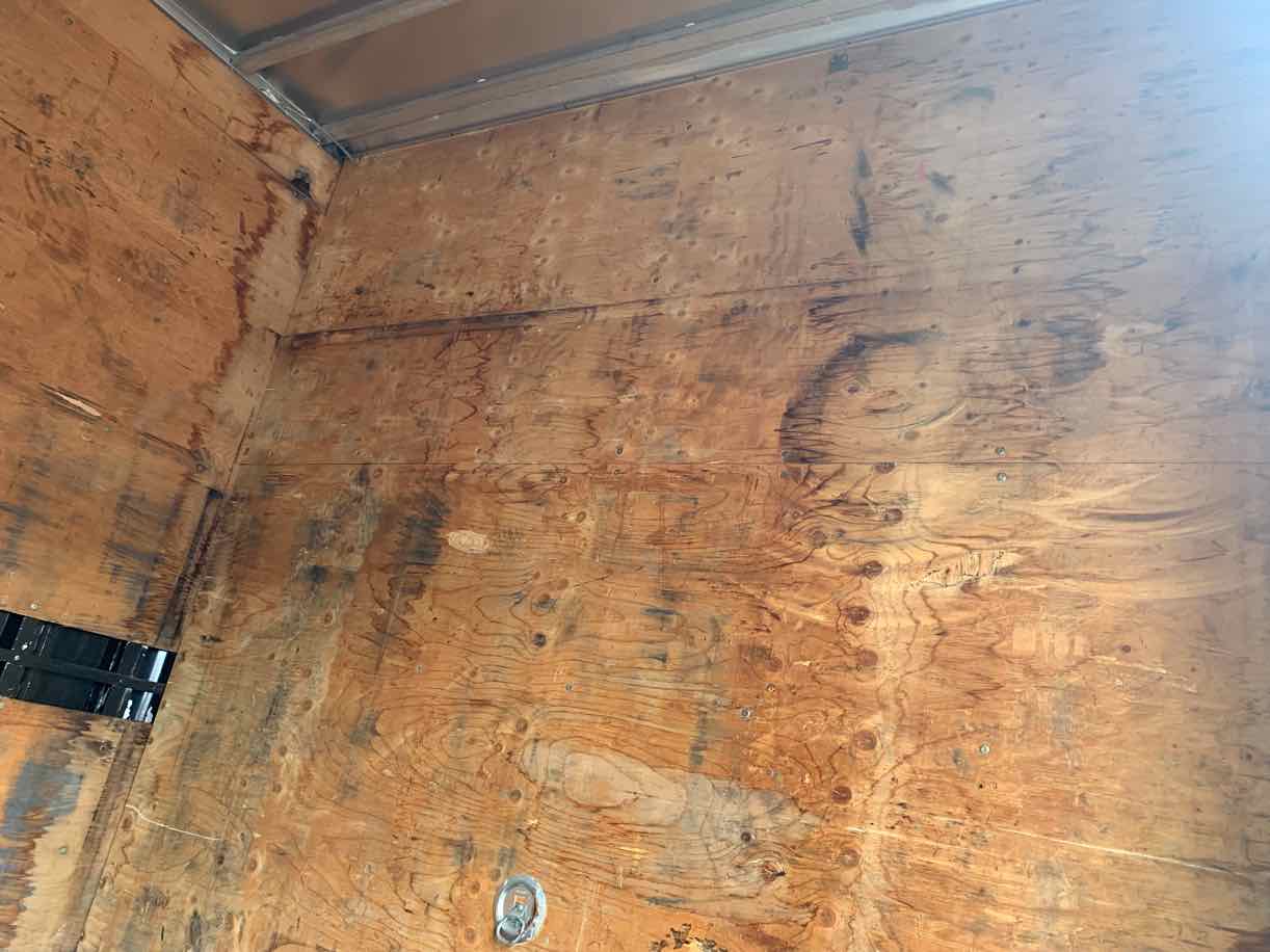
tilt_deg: +20.2
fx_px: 954
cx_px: 635
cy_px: 476
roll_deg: -11.1
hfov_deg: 67.3
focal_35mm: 26
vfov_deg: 53.0
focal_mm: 4.25
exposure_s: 1/76
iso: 100
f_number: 1.8
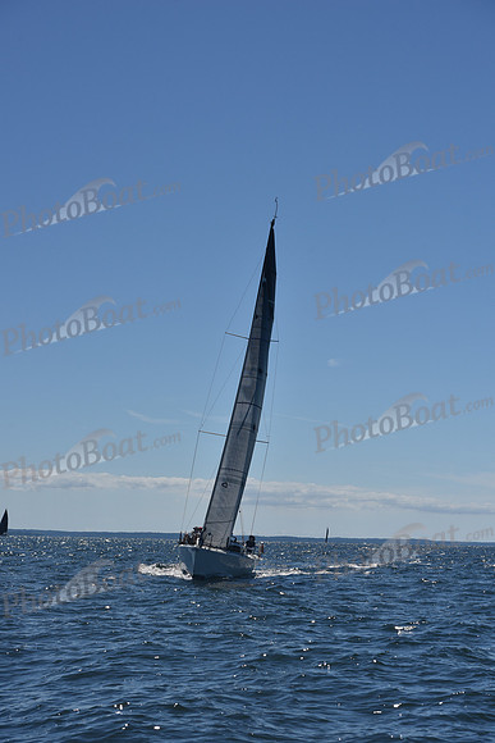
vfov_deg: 28.8
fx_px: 1443
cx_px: 248
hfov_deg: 19.5
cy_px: 372
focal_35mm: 70
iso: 200
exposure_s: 1/800
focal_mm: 70
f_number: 8
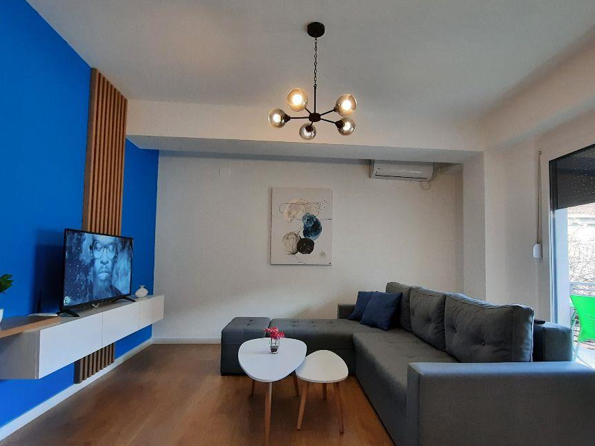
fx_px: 309
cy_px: 247
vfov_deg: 71.4
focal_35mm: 18
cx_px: 304
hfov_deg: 87.7
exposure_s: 1/50
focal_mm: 1.74
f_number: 2.2
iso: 160
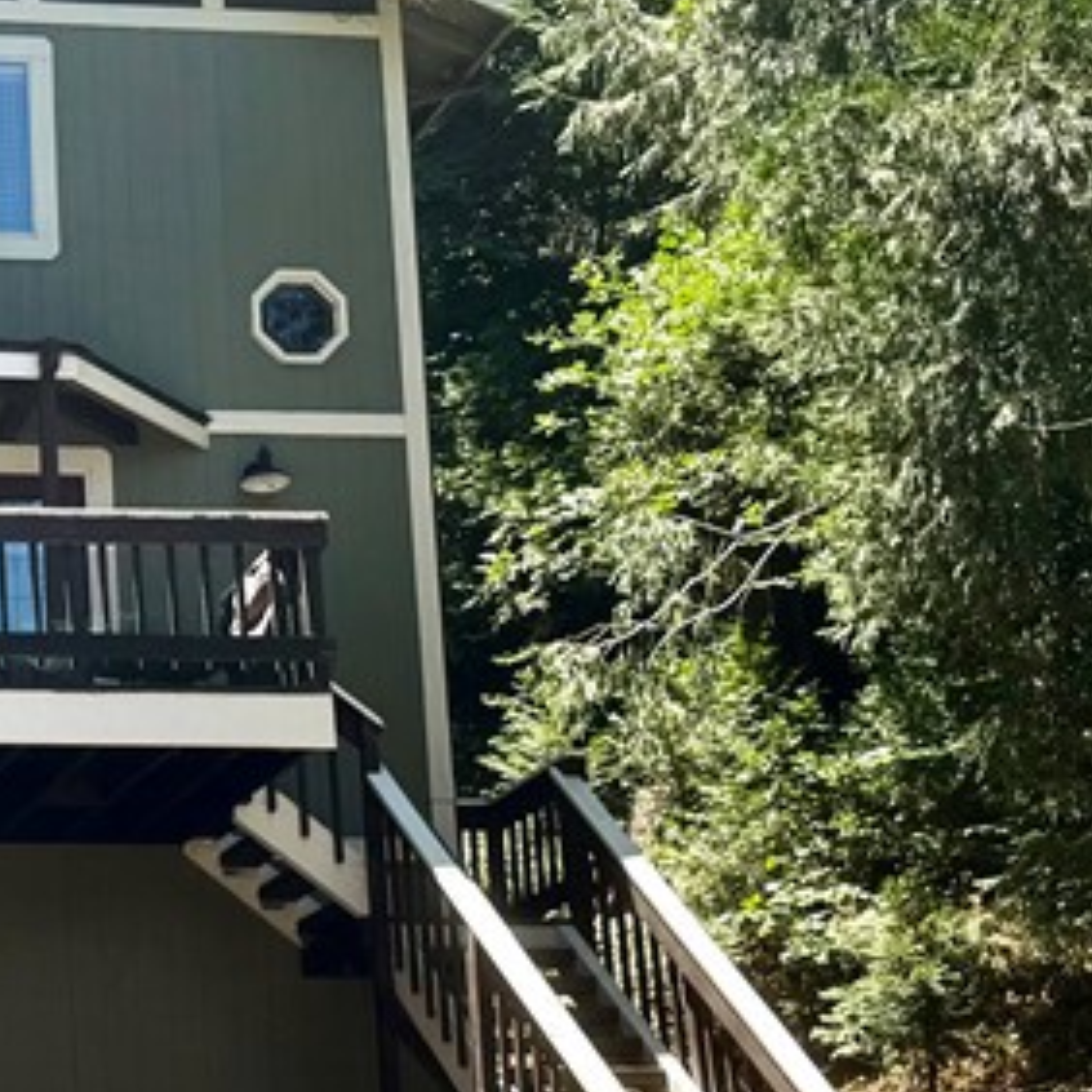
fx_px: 2748
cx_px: -263
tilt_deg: +12.2
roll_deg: +1.4
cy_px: 860
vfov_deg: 22.2
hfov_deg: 20.8
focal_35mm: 77
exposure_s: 1/1139
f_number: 1.78
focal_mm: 6.76
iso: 80
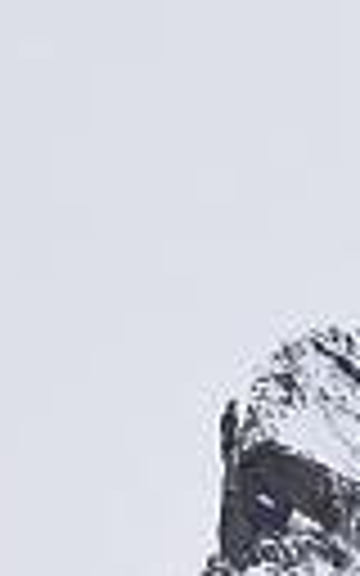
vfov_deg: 1.7
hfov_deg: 1.0
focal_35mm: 1248
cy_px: 1084
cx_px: 1692
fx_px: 19590
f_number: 11
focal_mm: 105
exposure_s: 1/160
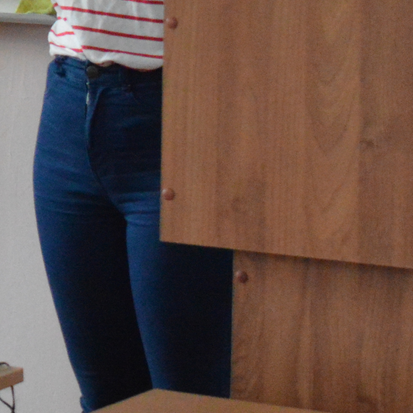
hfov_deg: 7.2
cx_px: -530
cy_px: -176
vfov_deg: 7.5
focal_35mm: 231
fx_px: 3118
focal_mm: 32
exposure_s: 1/60
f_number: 7.1
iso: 3200
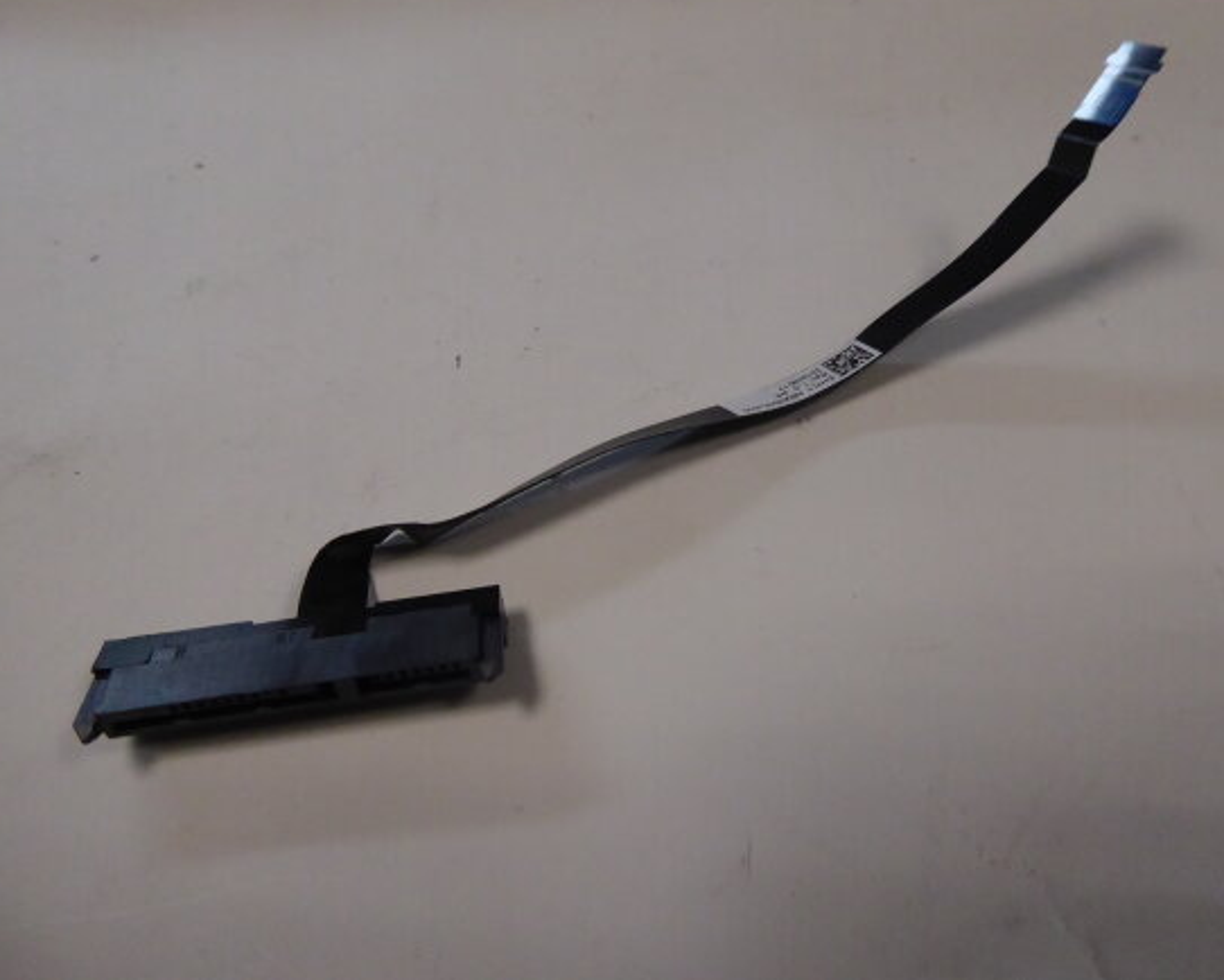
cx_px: 641
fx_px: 978
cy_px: 474
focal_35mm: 27
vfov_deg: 53.2
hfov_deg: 64.0
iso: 640
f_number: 3.3
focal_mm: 4.3
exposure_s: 1/250
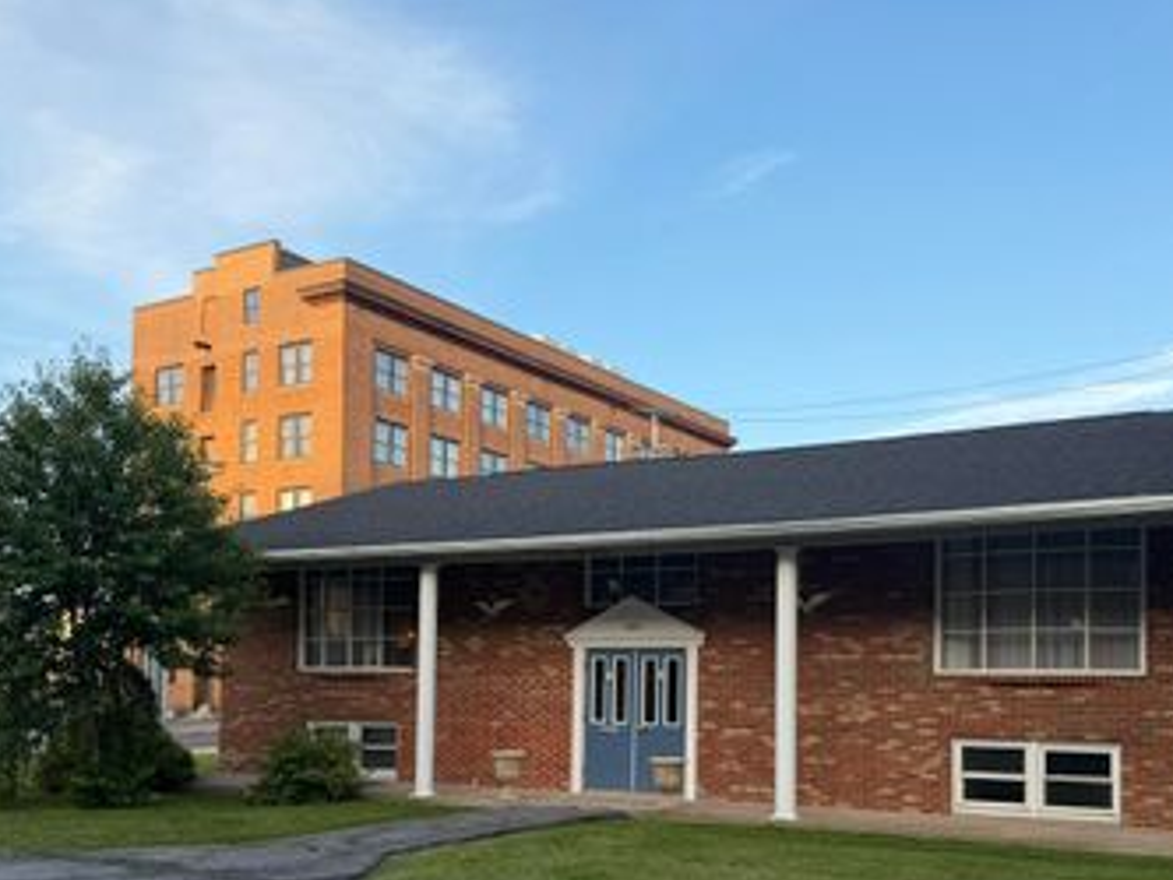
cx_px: 641
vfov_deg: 38.7
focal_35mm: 36
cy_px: 649
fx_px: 1220
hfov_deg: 51.3
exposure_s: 1/571
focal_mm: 6.76
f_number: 1.78
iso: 80
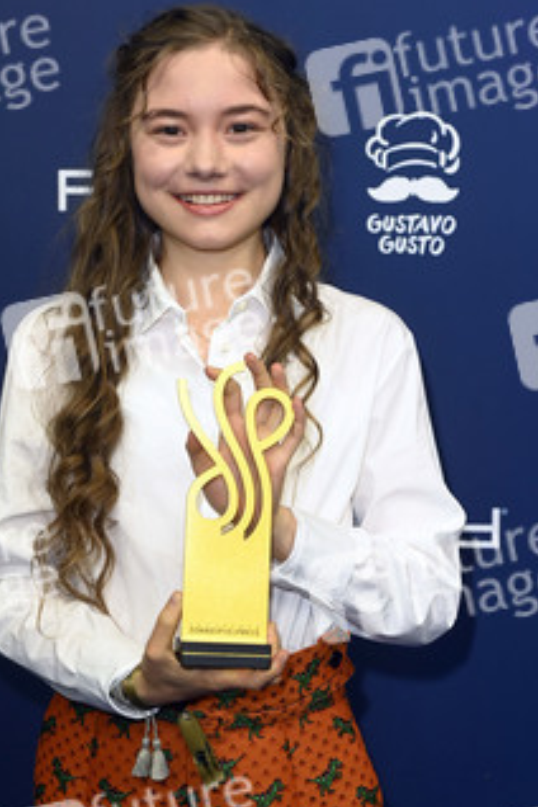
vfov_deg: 23.1
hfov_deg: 15.5
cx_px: 206
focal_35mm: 88
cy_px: 457
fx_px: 1973
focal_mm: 70
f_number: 5.6
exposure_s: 1/200
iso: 1000
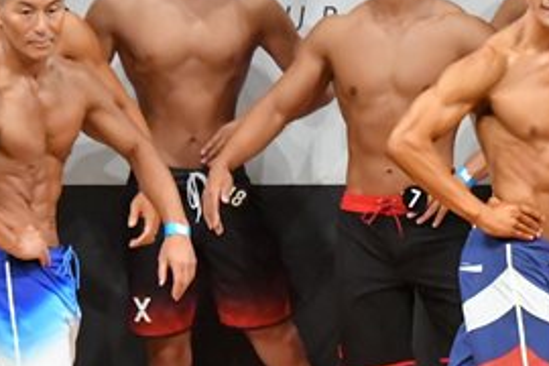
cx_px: 469
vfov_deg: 2.2
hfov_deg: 3.3
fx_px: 9485
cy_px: 297
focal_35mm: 622
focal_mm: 145
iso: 10000
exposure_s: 1/400
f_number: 5.6
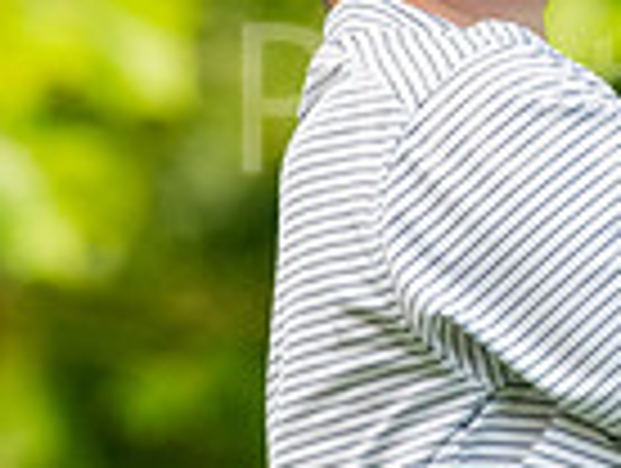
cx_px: 824
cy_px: -110
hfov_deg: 0.8
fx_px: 44604
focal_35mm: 2482
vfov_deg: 0.6
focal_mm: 410
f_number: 5.6
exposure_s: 1/1250
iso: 1250
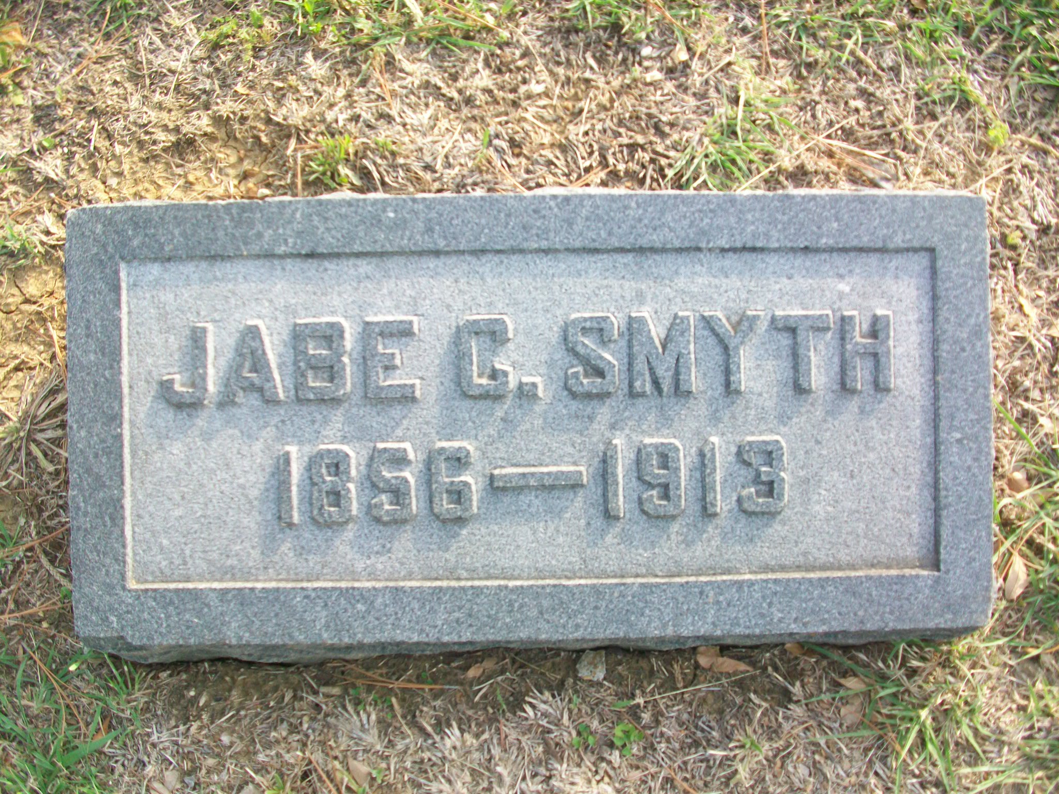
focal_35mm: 32
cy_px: 397
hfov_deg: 56.8
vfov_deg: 44.2
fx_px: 979
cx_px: 530
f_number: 2.8
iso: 73
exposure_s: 1/125
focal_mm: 5.7
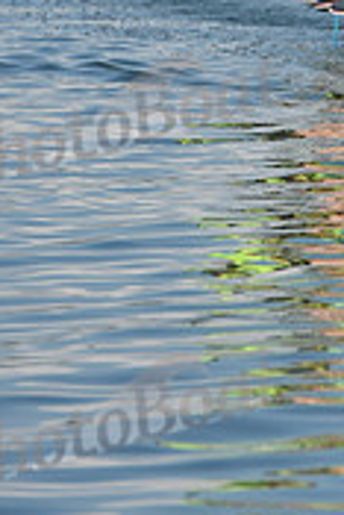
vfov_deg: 3.1
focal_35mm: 661
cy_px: -77
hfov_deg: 2.1
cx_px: 513
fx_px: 9455
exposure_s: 1/2000
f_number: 8
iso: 320
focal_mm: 200
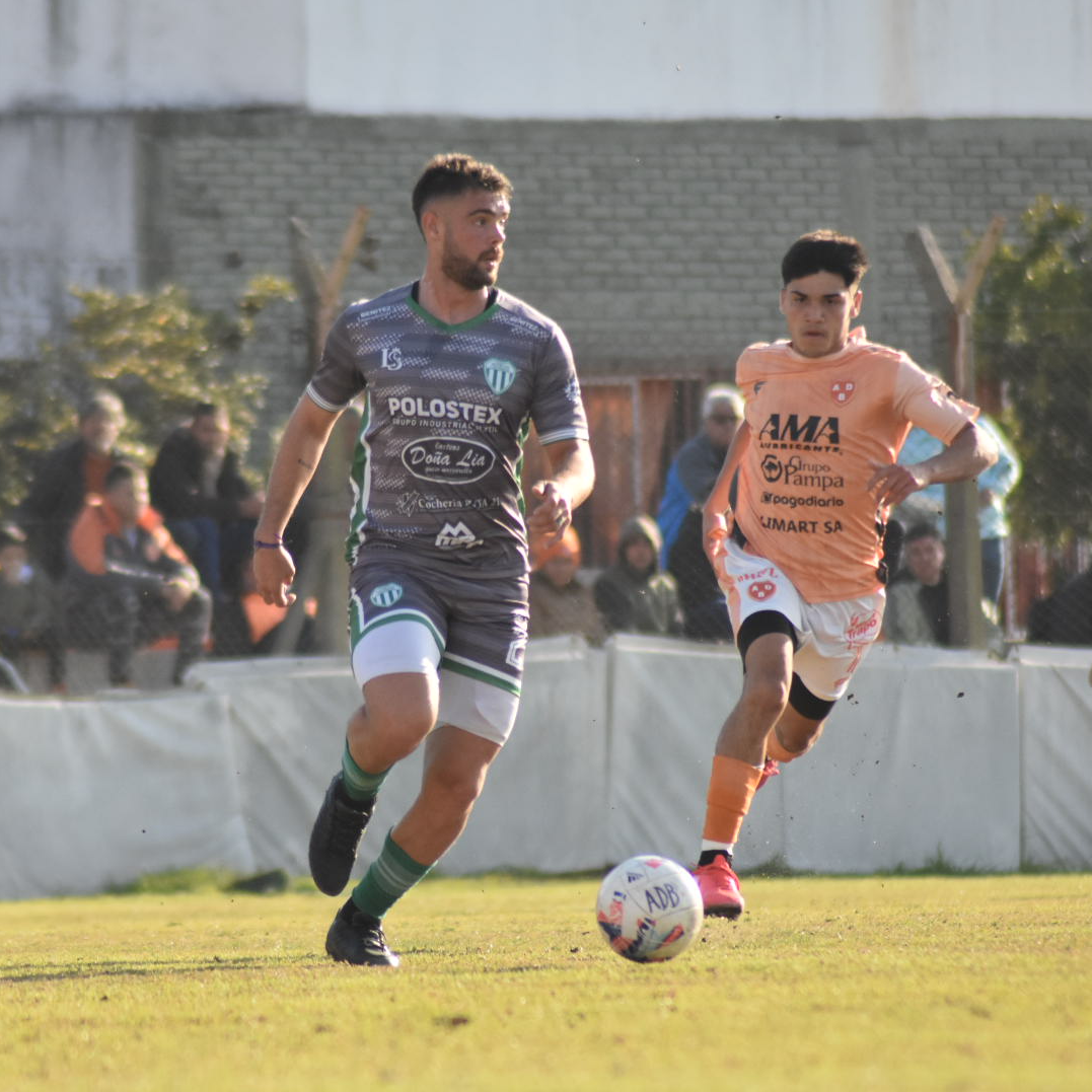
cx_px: 429
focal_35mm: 575
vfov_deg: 3.0
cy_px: 545
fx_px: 20522
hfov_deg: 3.0
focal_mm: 300
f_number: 6.3
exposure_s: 1/2500
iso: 1250
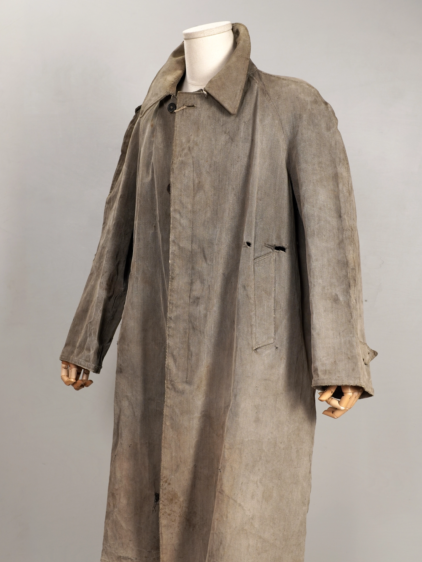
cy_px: 313
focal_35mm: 52
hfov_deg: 28.0
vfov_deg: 36.8
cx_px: 211
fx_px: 845
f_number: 7.1
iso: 320
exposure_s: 1/25
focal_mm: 32
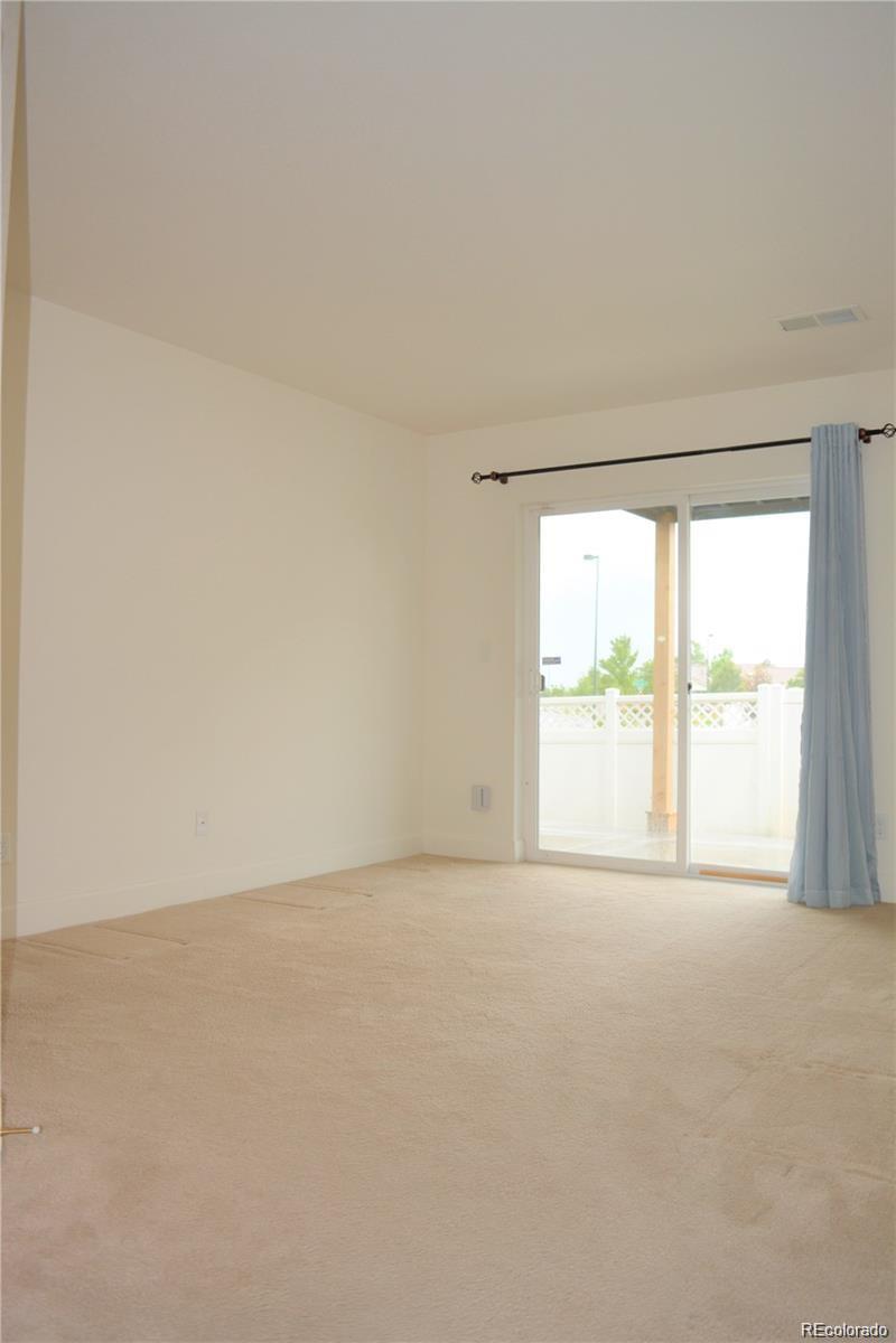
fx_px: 1008
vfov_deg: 67.4
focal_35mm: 27
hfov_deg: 47.9
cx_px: 448
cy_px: 672
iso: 220
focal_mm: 18
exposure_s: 1/125
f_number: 3.5
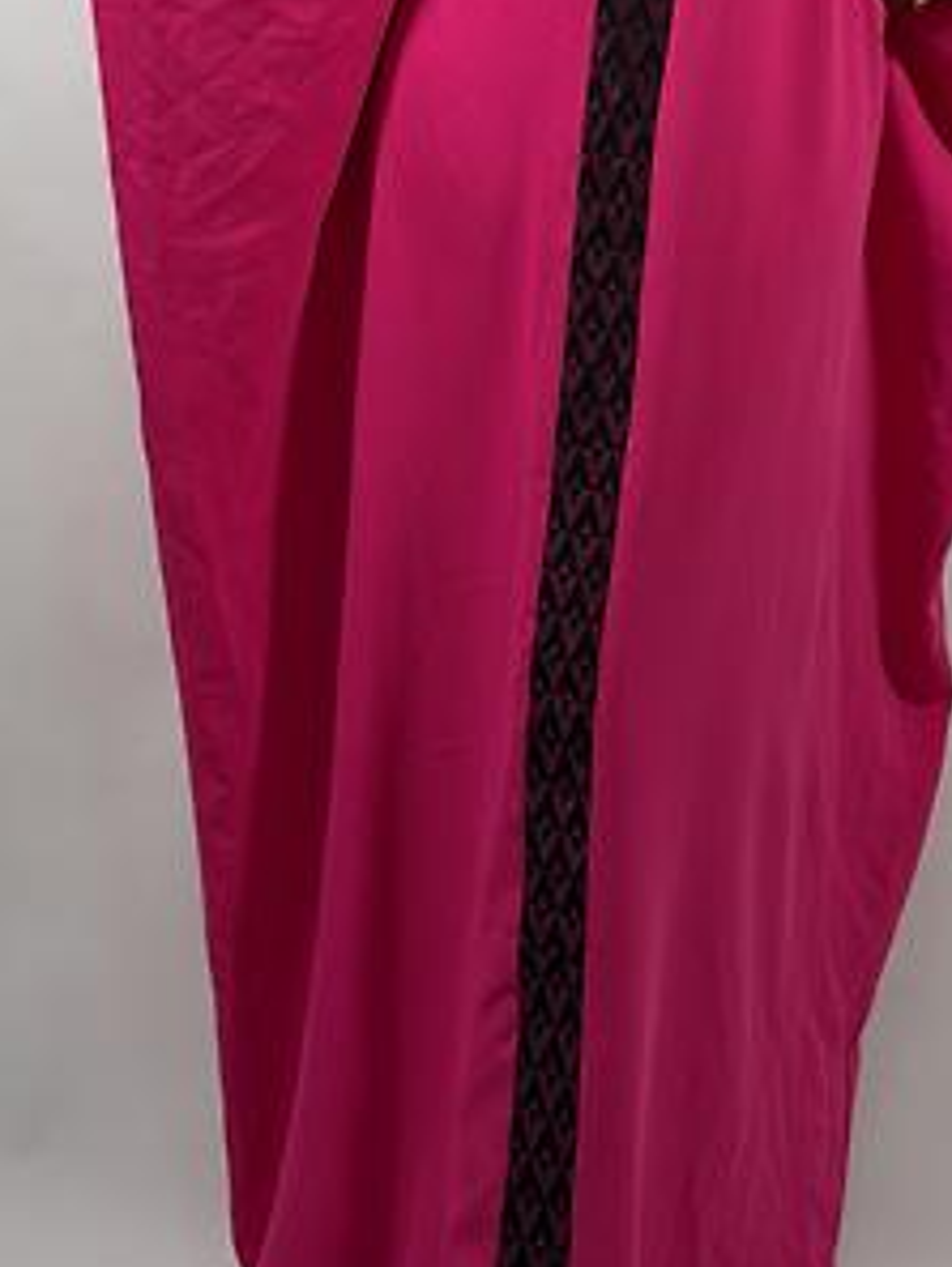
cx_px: 717
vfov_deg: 19.9
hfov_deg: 15.2
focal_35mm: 97
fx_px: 3554
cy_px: 205
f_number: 1.78
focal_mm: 6.76
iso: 80
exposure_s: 1/100
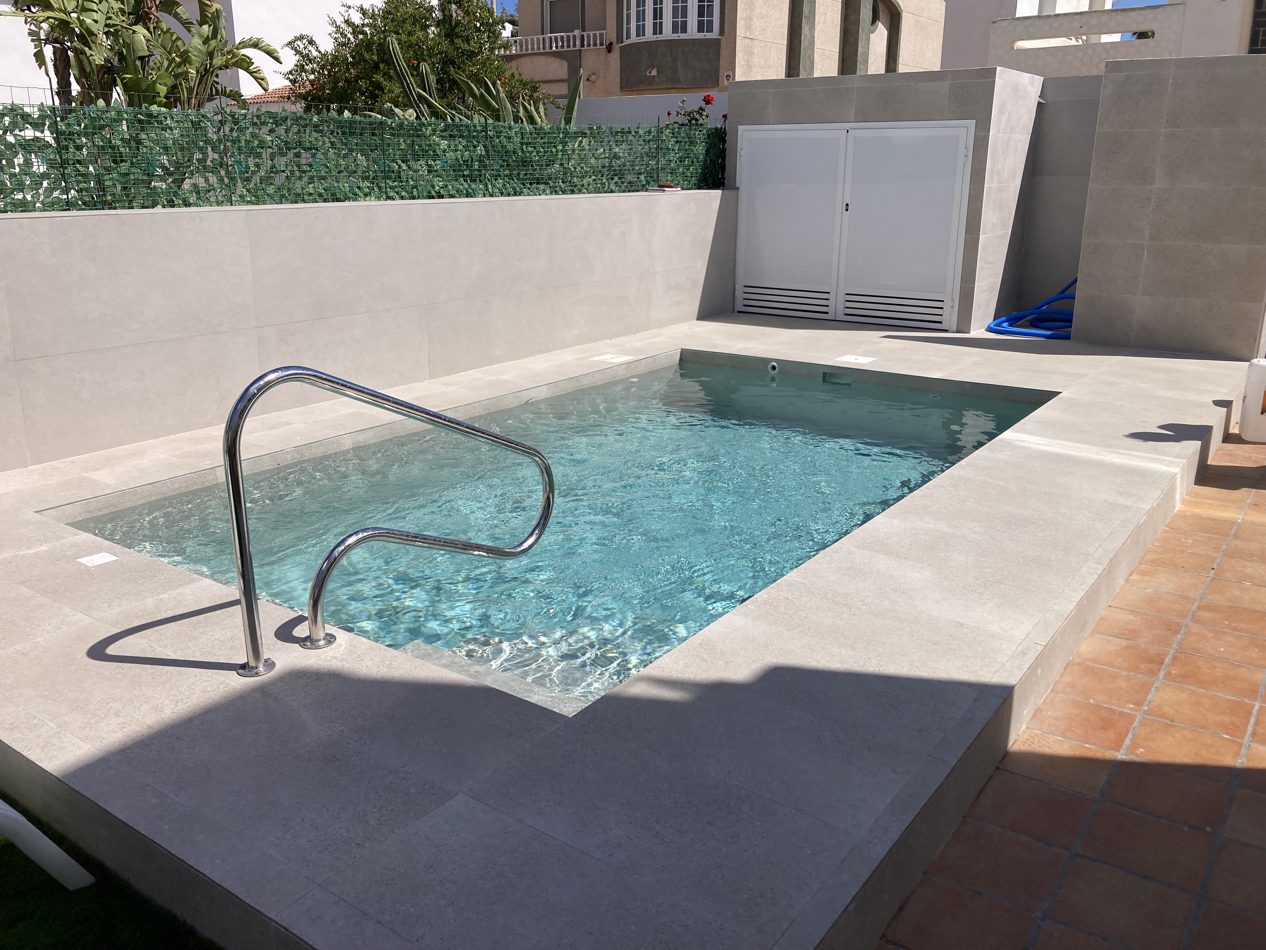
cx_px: 633
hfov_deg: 63.4
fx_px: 1024
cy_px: 475
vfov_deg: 49.7
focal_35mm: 28
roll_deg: +0.3
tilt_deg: -15.6
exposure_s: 1/4367
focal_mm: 3.99
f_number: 1.8
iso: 20
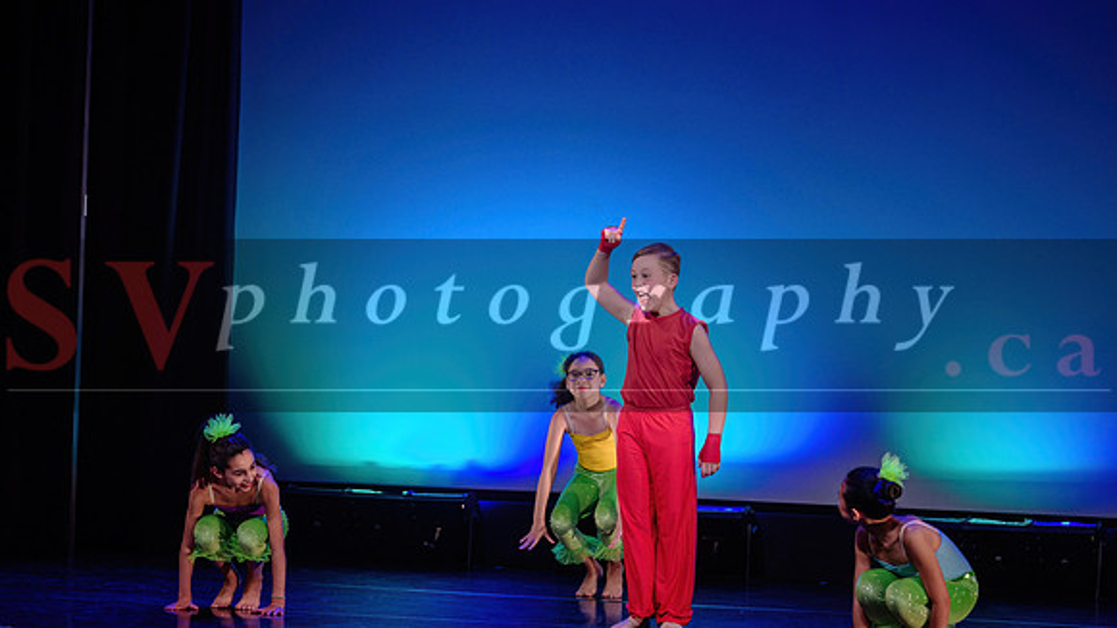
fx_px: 3877
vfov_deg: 9.3
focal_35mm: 131
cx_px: 558
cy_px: 314
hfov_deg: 16.4
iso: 1600
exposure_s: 1/250
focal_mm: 125
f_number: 2.8
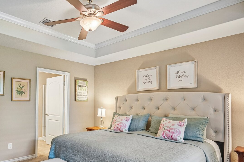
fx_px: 163
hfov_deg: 70.4
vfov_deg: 52.5
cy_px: 103
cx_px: 72
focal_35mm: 24
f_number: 8
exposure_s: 1/8
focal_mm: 16
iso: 800
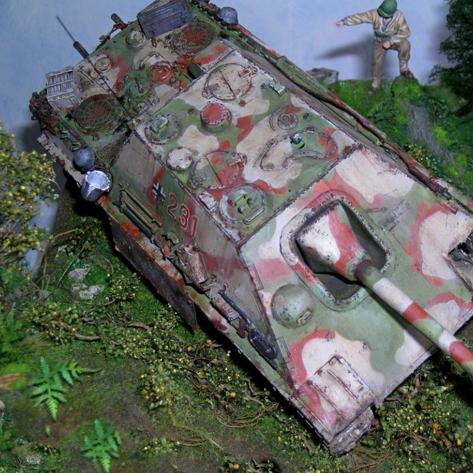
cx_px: 311
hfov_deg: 28.4
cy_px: 236
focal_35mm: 60
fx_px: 928
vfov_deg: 28.6
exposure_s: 1/60.1
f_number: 3.4
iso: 50
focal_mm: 10.3
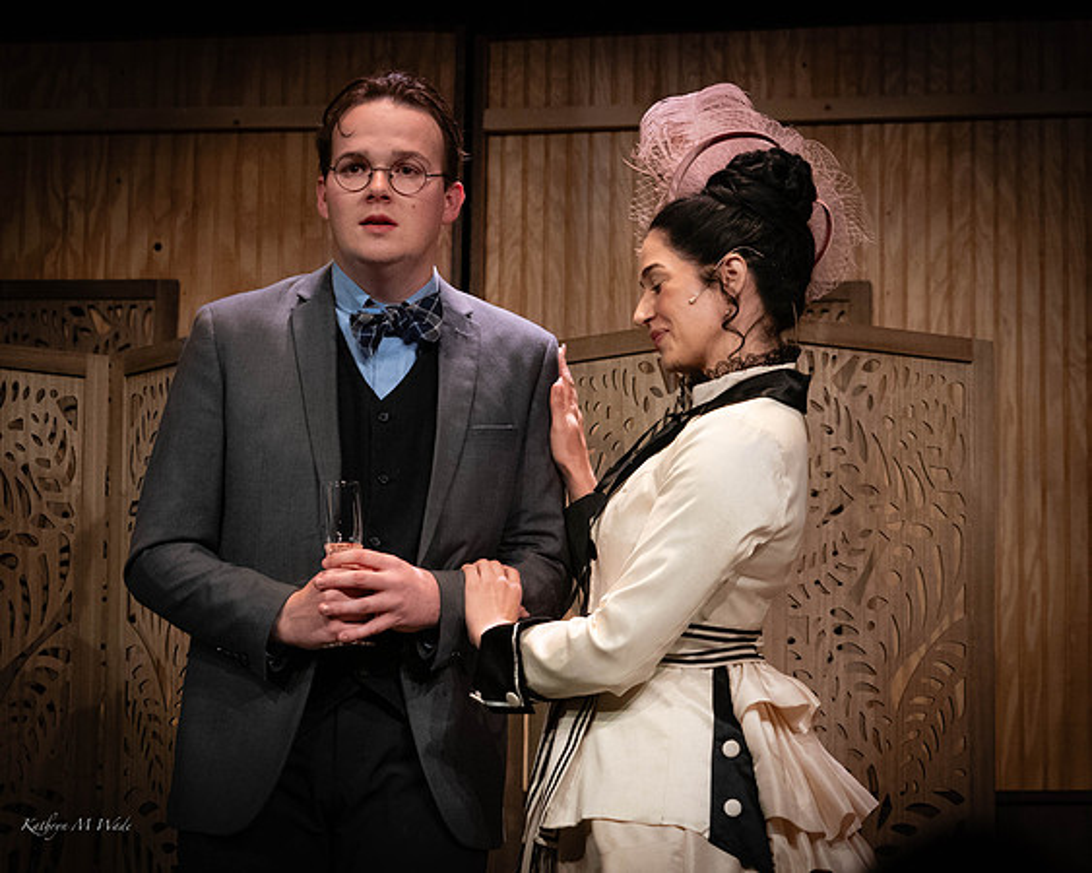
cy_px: 385
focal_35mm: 137
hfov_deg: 14.1
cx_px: 543
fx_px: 4423
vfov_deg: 11.3
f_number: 6.3
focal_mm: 103
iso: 4000
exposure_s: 1/400
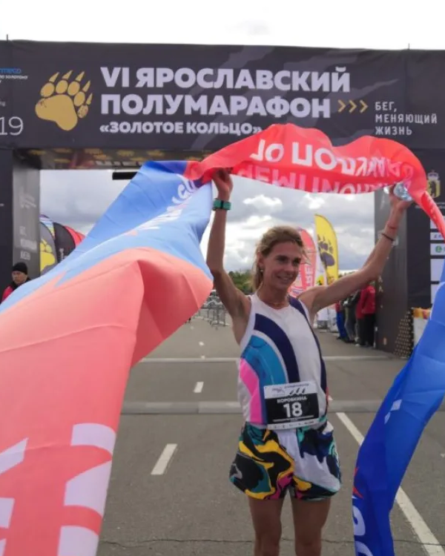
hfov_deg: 41.2
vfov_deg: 50.3
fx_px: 593
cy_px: 280
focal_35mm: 36
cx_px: 216
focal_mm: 3.95
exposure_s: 1/966
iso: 50
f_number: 1.8
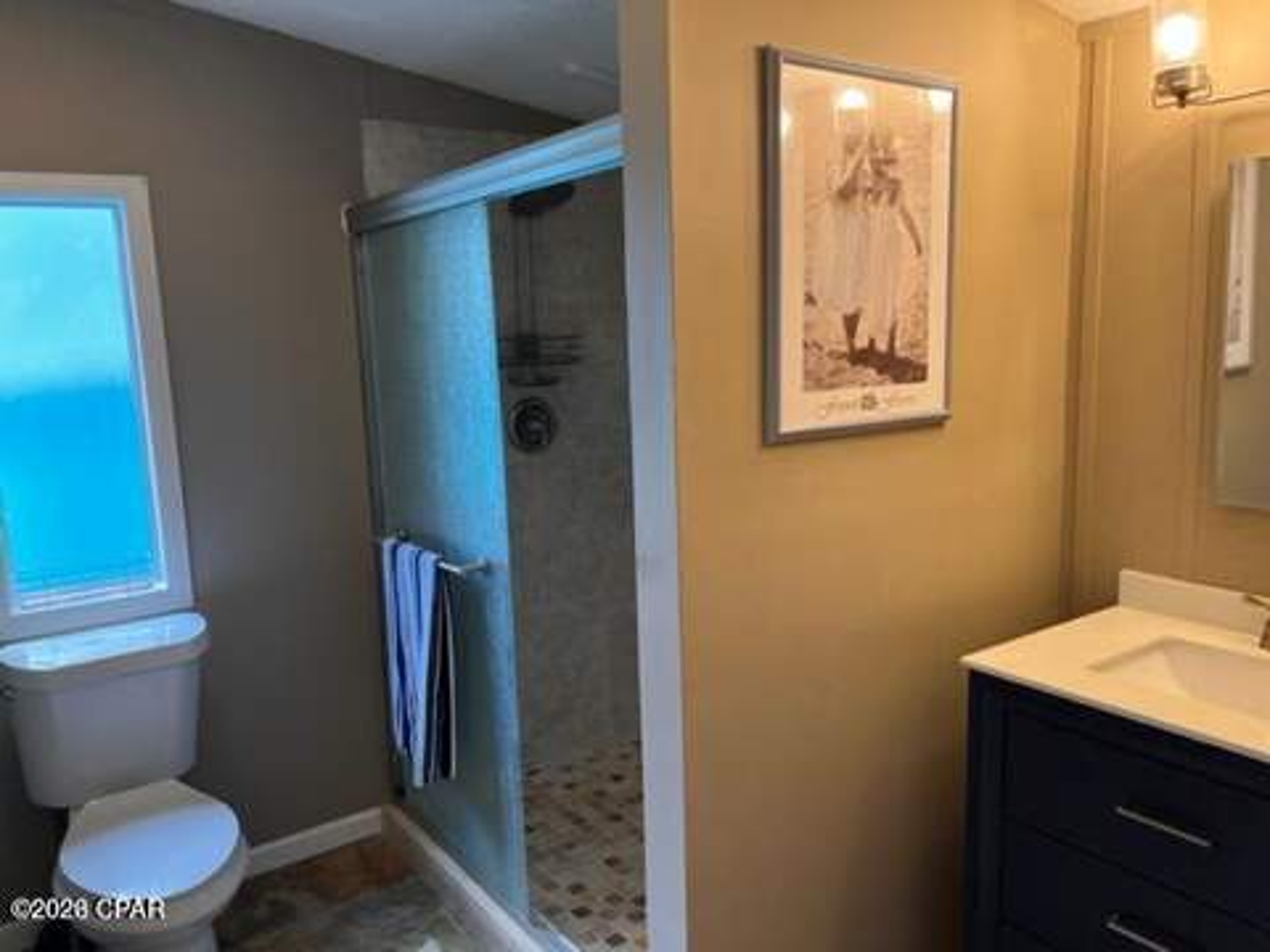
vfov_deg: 53.1
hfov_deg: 67.3
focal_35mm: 26
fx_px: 954
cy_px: 476
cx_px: 635
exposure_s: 1/60
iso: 80
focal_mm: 5.1
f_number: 1.6
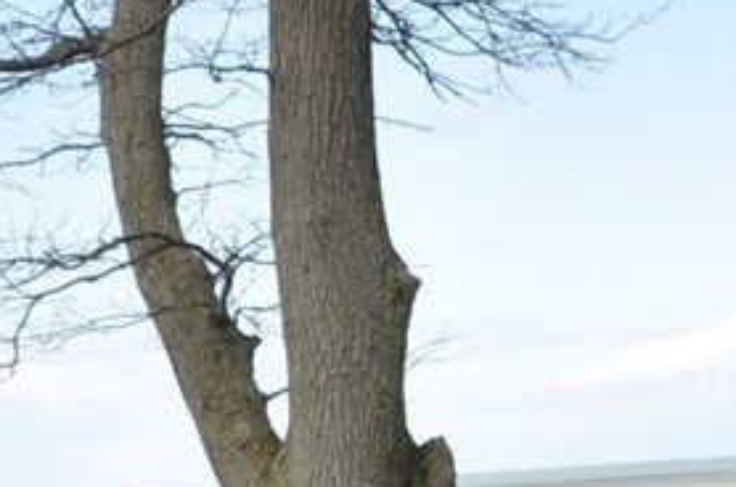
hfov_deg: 14.4
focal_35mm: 141
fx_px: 2876
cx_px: 670
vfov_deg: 9.4
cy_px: 733
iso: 400
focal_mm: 24
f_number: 10
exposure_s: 1/400
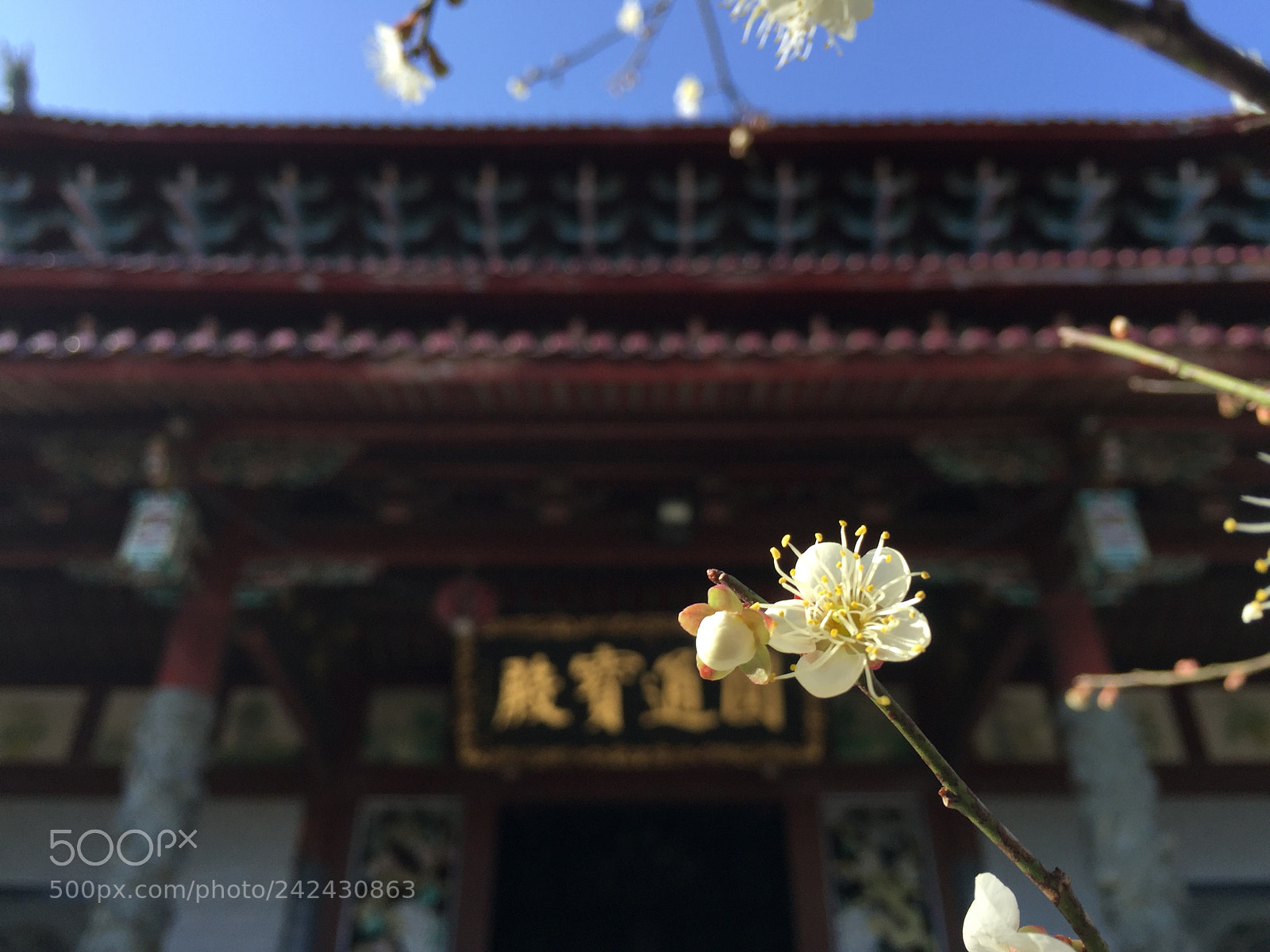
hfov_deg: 61.7
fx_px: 1064
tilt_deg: +37.9
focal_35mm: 29
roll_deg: -0.9
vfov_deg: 48.2
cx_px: 635
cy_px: 476
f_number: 2.2
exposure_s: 1/455
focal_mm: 4.15
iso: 32
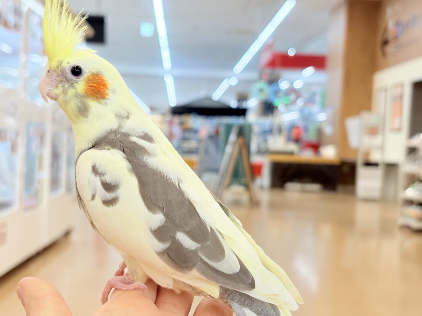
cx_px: 211
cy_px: 158
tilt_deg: -0.7
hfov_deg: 36.8
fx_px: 634
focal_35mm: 52
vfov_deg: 28.0
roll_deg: -1.9
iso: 32
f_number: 1.6
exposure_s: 1/50
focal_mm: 5.96
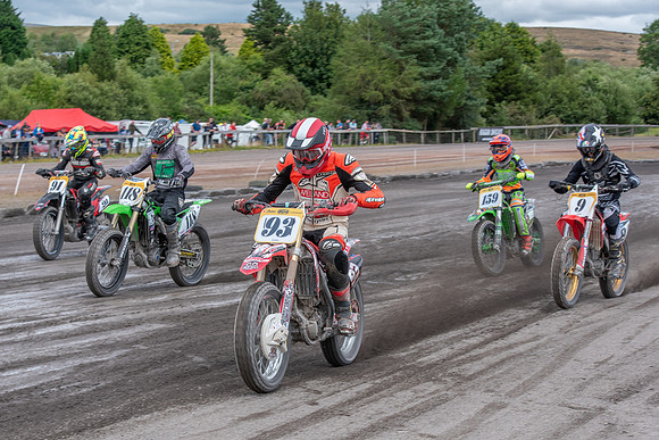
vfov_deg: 15.2
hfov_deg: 22.6
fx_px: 1651
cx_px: 293
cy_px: 263
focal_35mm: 90
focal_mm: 70
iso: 200
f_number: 8
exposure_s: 1/320
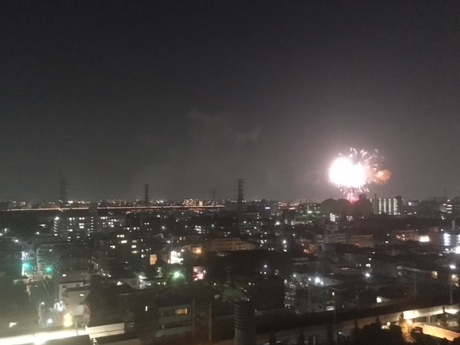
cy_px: 183
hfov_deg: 56.8
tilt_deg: +3.2
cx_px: 220
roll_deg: -0.5
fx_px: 425
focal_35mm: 32
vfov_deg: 44.1
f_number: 2.2
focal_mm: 4.15
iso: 1600
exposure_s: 1/15
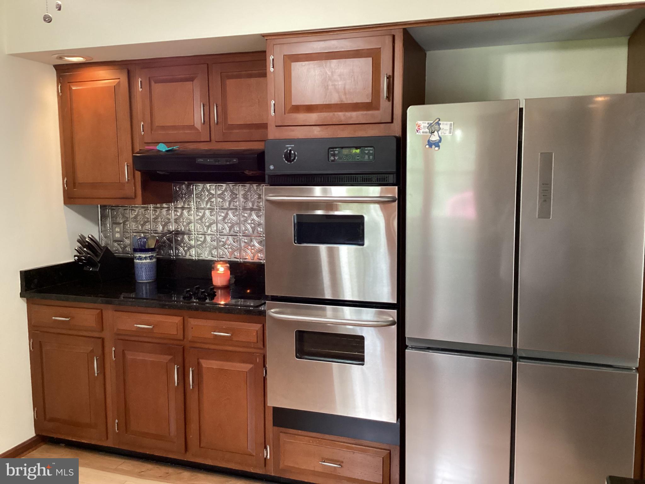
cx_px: 322
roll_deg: +0.4
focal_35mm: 31
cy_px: 242
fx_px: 578
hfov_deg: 58.4
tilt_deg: -6.0
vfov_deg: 45.4
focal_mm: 3.3
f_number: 2.4
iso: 320
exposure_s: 1/60
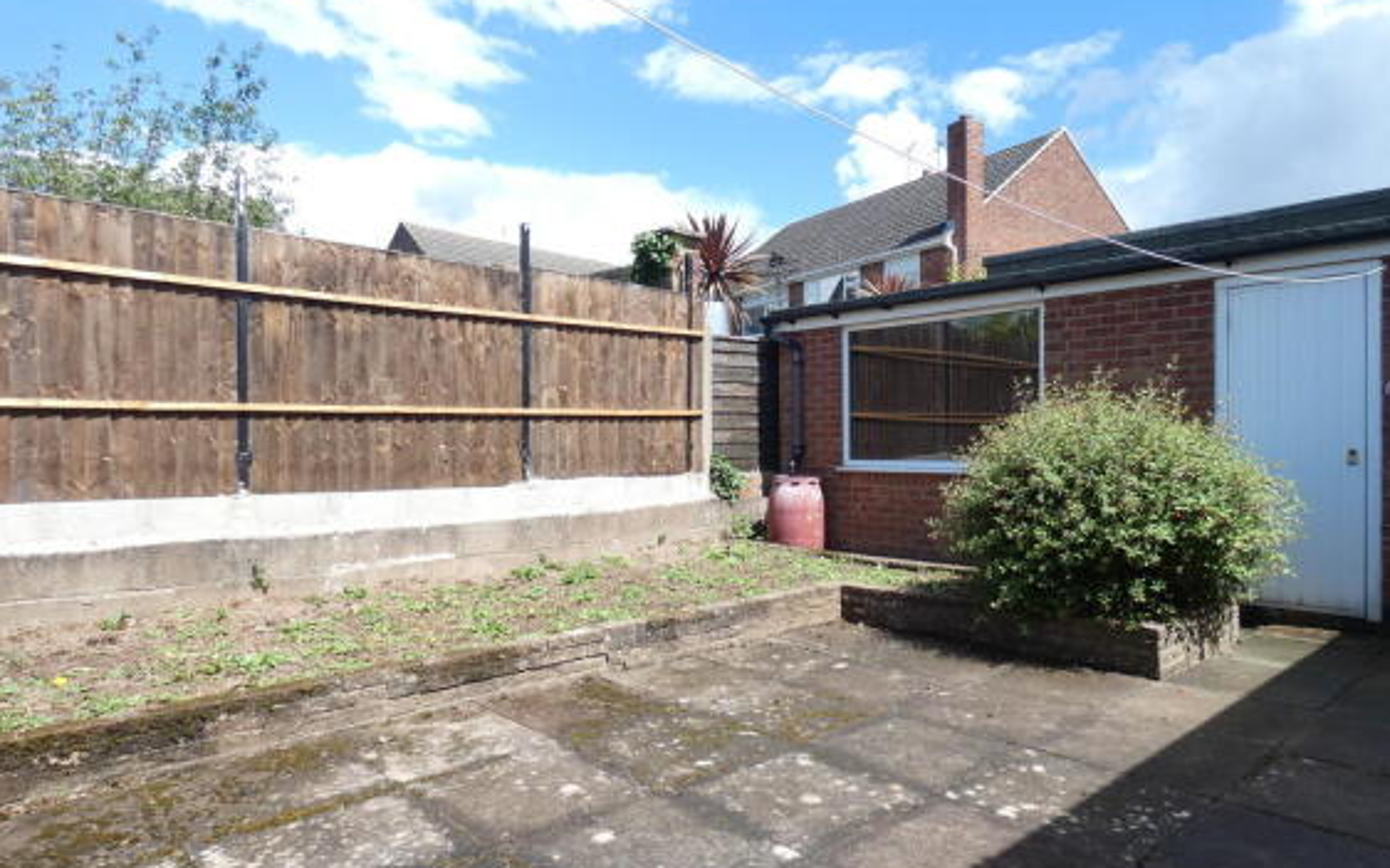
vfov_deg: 55.0
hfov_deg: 79.7
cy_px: 466
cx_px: 699
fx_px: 833
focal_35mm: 22
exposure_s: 1/800
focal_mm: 3.6
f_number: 2.8
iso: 80
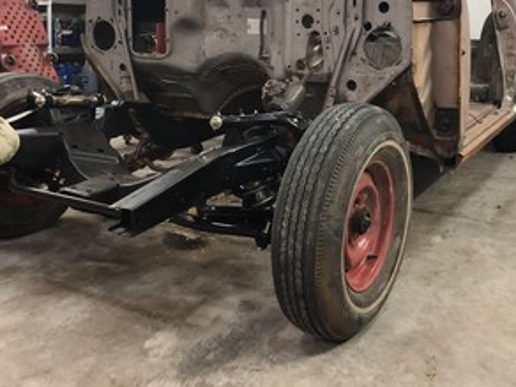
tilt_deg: -9.8
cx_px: 269
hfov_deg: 43.8
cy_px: 102
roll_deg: -0.3
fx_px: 641
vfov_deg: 33.0
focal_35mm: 43
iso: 64
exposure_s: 1/15
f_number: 1.8
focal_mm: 4
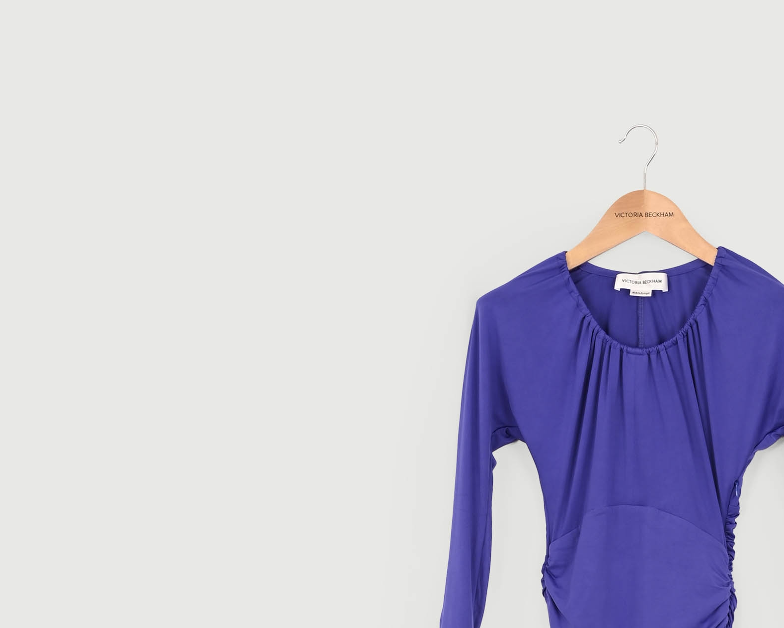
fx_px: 2042
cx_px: 645
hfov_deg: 21.4
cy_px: 835
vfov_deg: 16.4
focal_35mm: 88
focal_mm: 37
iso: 200
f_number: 11
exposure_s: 1/100
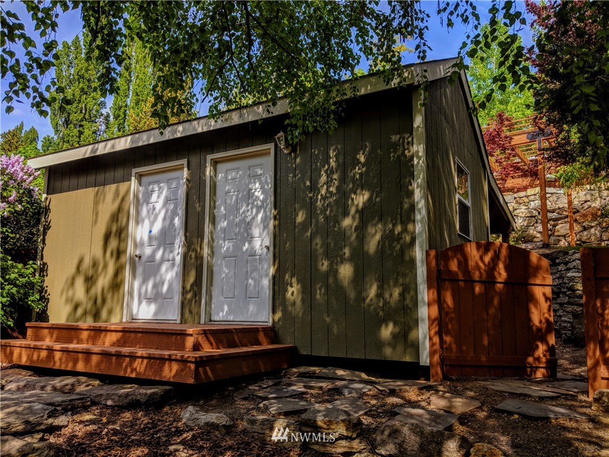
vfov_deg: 51.4
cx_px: 304
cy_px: 228
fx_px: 475
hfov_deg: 65.3
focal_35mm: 27
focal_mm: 4.44
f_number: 1.8
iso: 53
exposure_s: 1/2342
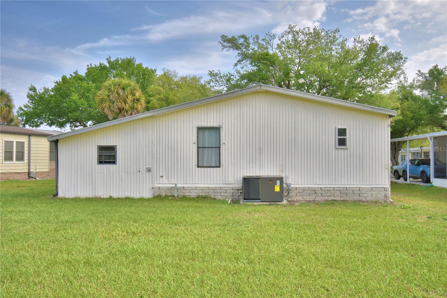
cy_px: 149
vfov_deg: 43.6
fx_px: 372
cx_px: 224
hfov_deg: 61.9
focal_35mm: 30
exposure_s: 1/640
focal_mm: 20
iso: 100
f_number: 5.6
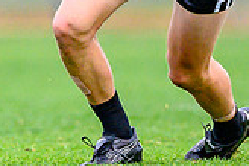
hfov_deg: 0.6
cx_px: 63
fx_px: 22712
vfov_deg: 0.4
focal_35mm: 3287
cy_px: -5
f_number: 4
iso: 3600
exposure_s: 1/1250
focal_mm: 500
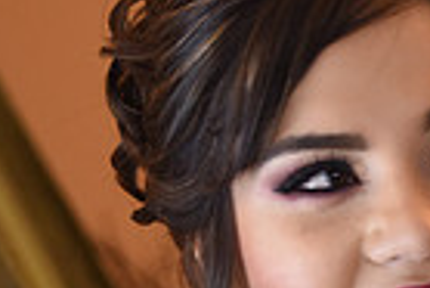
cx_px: 401
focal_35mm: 229
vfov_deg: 5.8
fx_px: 2738
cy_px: 619
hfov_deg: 8.9
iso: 2000
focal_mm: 55
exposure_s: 1/125
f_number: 2.8
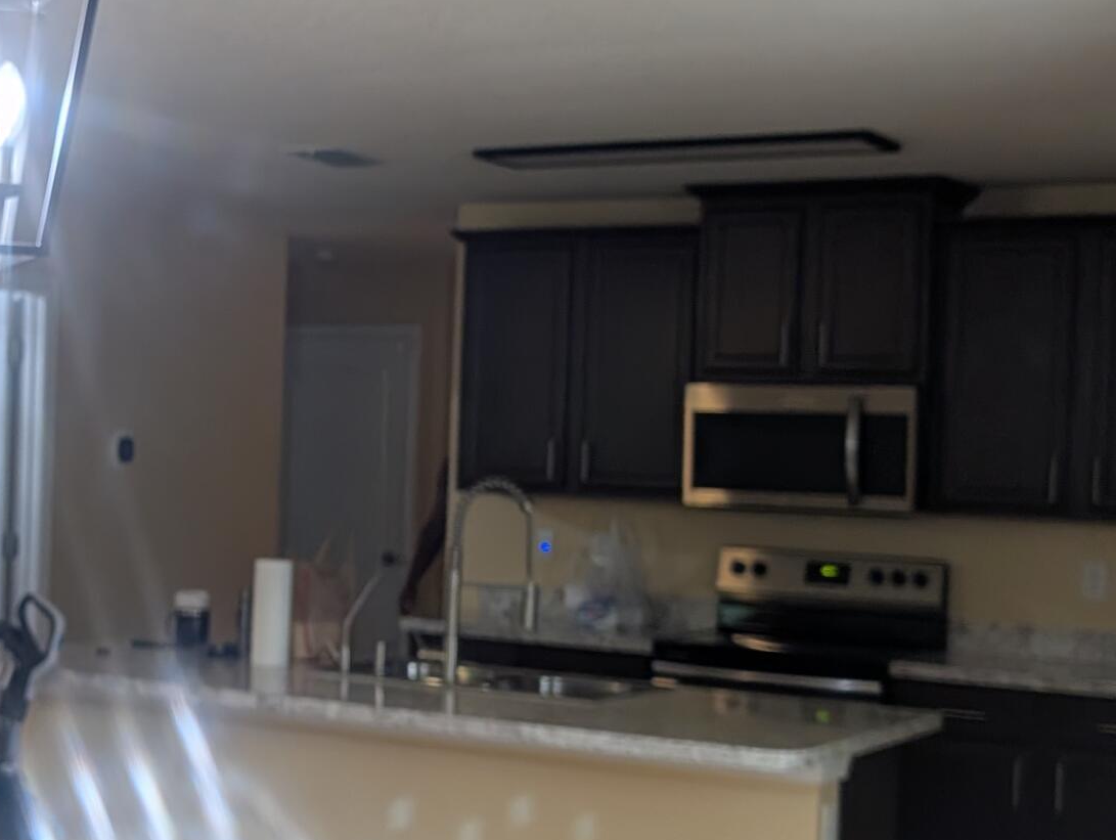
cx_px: 244
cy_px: 447
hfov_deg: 28.8
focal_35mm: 66
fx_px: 2130
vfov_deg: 22.3
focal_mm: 6.9
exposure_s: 1/120
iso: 29
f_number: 1.68
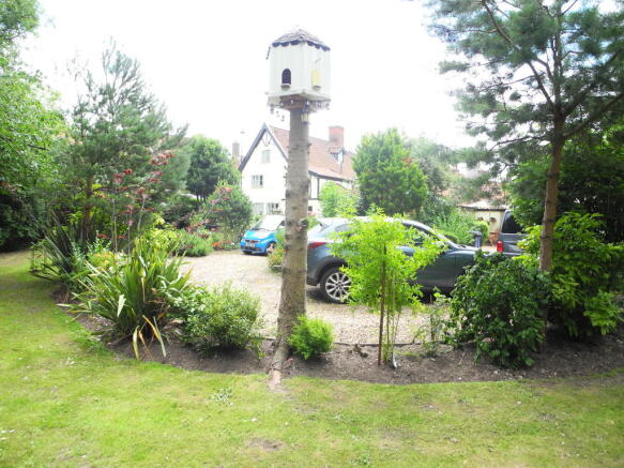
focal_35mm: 28
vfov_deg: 49.7
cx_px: 312
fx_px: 505
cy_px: 234
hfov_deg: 63.5
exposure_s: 1/290
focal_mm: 6
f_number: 2.8
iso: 100
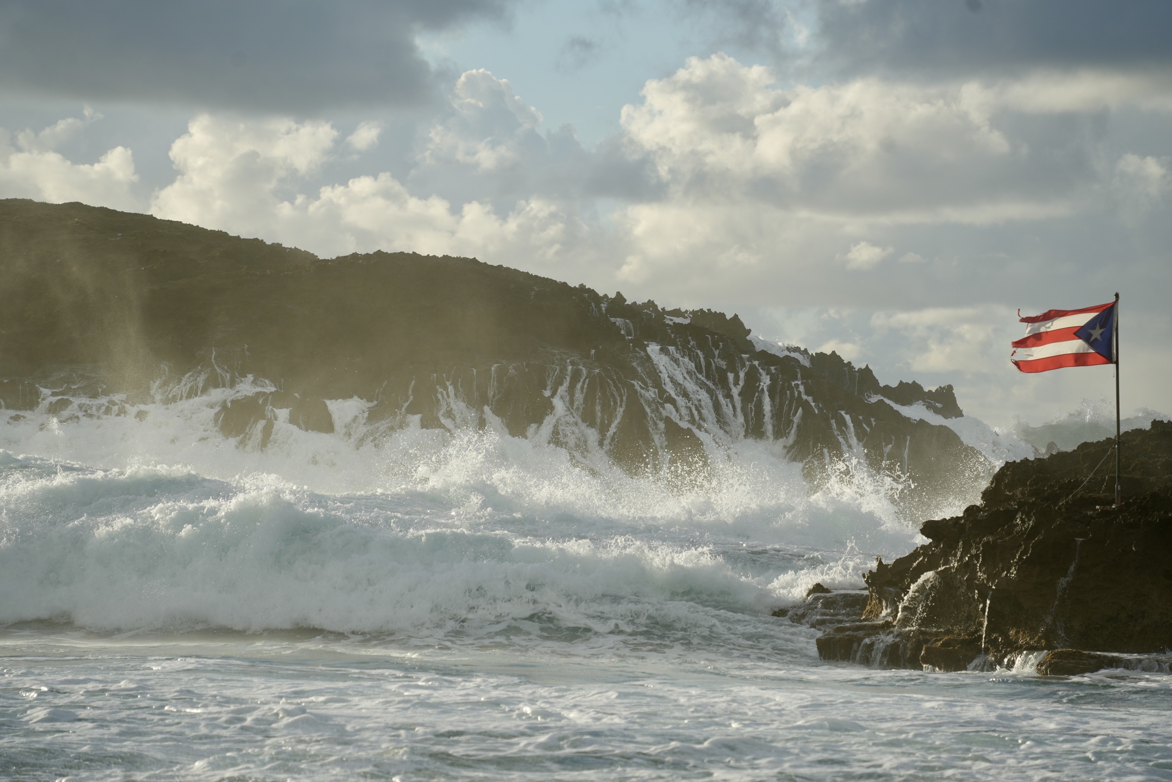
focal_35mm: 156
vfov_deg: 8.8
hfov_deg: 13.2
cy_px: 391
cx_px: 586
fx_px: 5078
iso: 100
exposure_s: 1/800
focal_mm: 156
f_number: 5.6
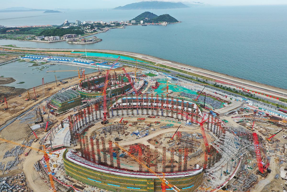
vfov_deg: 46.4
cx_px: 144
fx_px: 223
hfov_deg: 65.5
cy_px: 96
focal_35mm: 28
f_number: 4
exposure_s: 1/160
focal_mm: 10.26
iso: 100
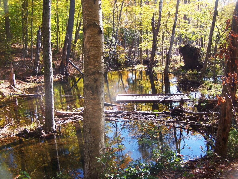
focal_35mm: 38
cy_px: 90
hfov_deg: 49.0
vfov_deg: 37.7
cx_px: 119
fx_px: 261
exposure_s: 1/200
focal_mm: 6.3
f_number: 2.8
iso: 80
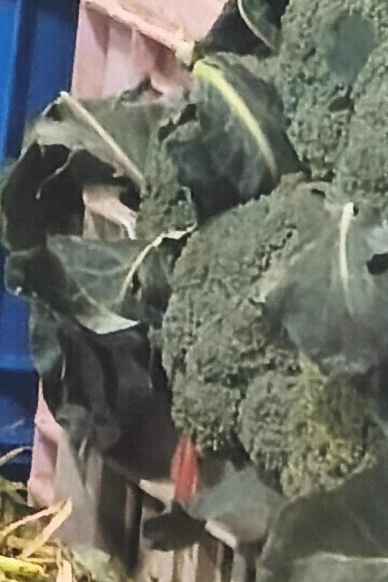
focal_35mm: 355
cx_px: -163
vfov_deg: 5.7
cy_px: -559
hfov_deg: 3.9
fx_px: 5741
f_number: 1.65
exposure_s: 1/50
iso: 1250
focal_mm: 6.18
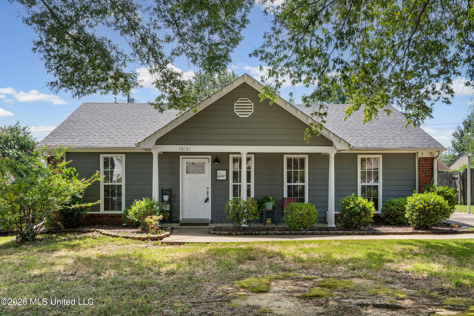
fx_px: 408
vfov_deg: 42.3
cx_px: 237
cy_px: 158
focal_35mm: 31
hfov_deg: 60.3
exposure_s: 1/500
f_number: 8
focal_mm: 31
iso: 1000
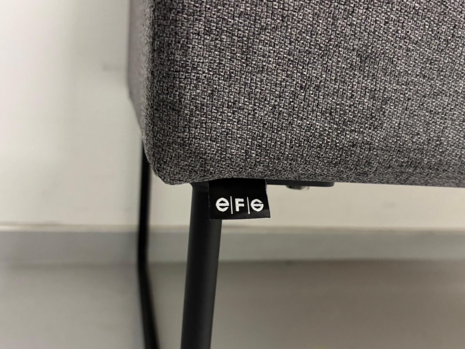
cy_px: 207
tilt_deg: -11.1
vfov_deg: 41.6
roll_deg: -4.7
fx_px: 457
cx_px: 262
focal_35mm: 34
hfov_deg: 53.8
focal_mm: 5.96
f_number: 1.6
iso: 250
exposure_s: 1/50
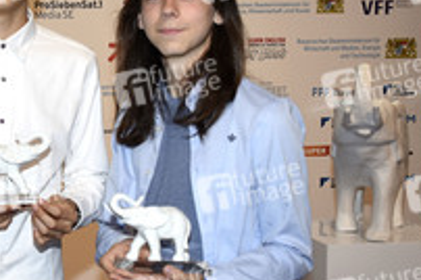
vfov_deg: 17.6
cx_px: -14
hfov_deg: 24.9
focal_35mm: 77
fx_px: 900
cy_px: 136
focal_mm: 23
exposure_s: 1/125
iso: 160
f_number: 4.5
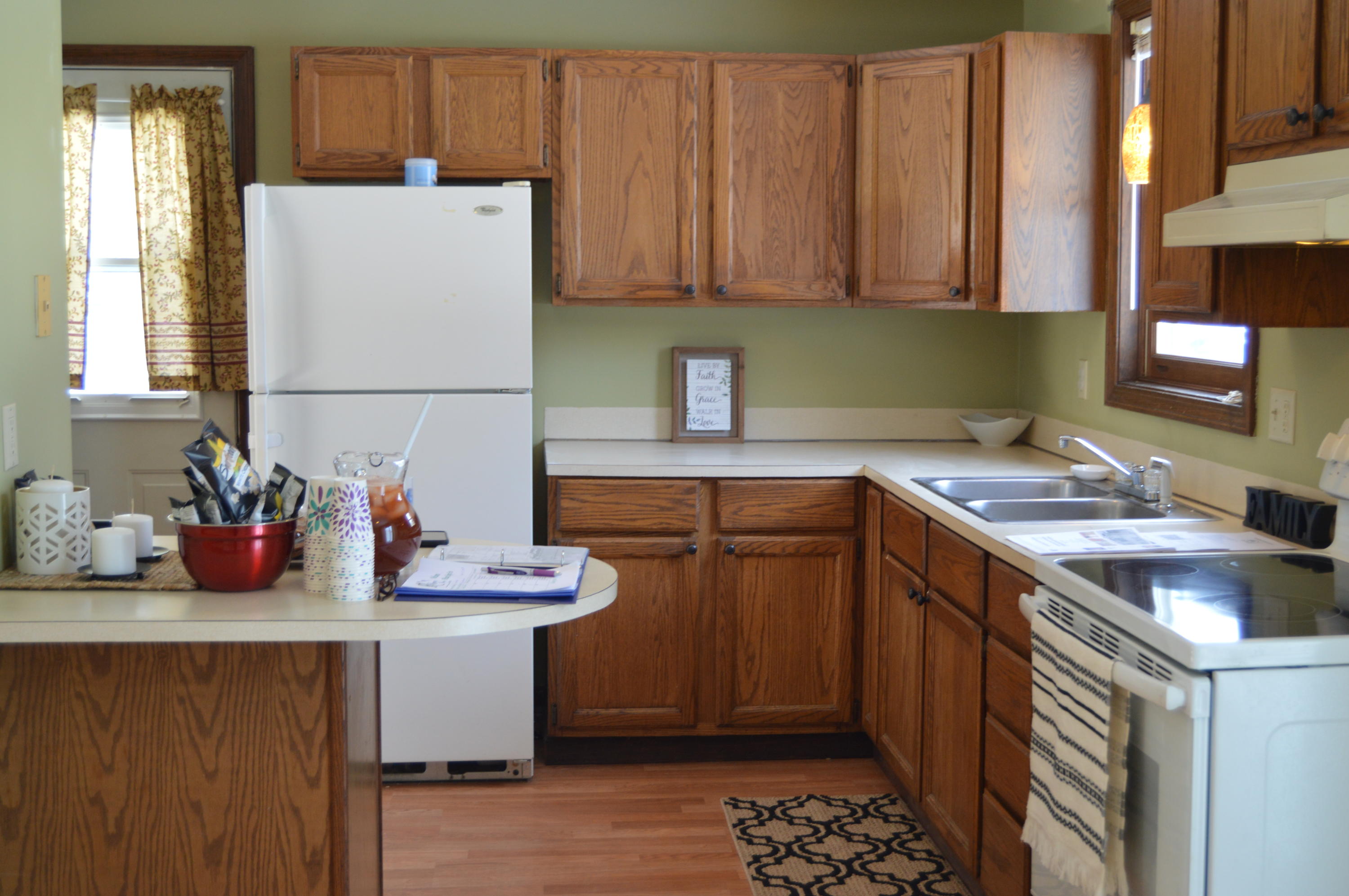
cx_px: 674
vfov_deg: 29.8
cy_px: 448
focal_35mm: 45
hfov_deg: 43.6
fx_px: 1685
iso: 450
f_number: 4.2
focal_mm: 30
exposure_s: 1/60
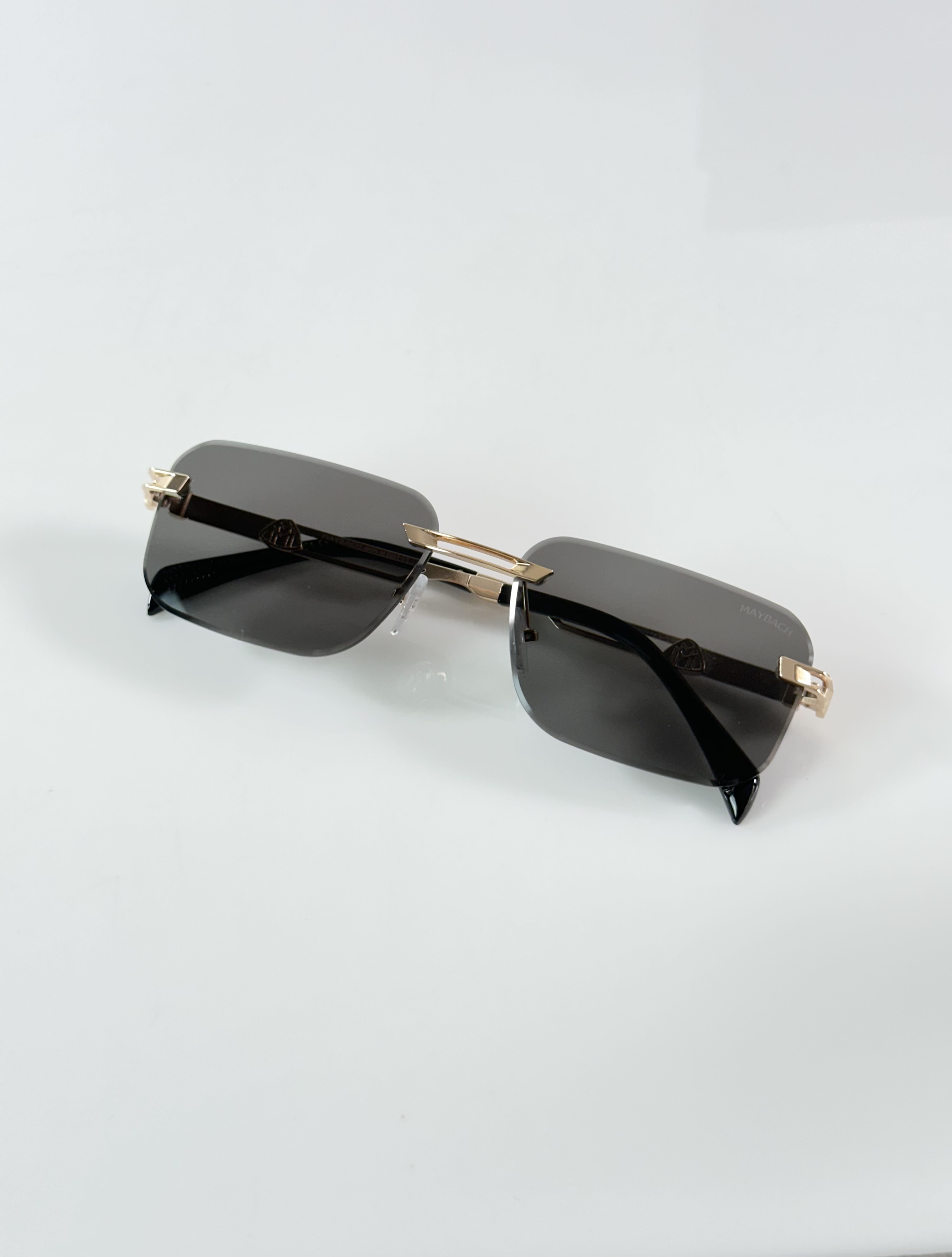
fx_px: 1749
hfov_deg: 30.4
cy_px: 628
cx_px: 476
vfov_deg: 39.5
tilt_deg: -53.0
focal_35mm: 48
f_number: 1.78
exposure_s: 1/100
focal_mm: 6.86
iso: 80
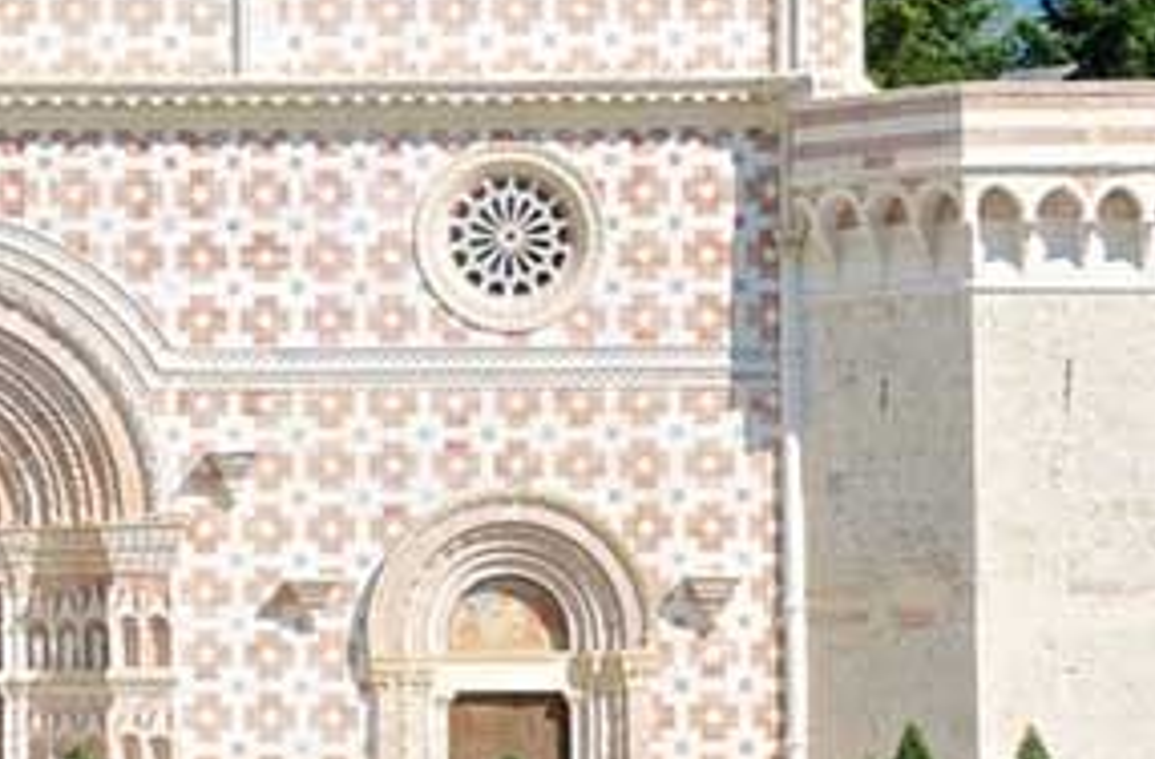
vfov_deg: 6.6
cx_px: -97
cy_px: 295
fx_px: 6548
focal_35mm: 205
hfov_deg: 10.0
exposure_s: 1/160
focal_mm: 46
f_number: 7.1
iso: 200
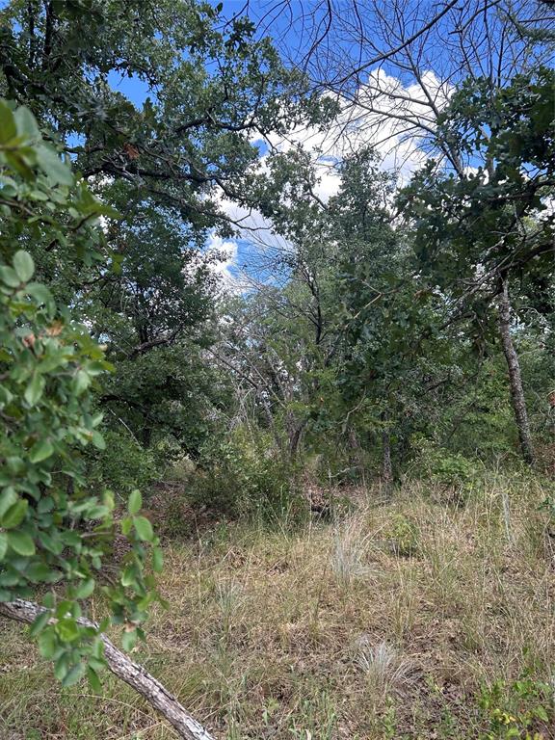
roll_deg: +0.9
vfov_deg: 67.3
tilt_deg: +9.0
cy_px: 370
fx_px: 556
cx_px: 278
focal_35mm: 26
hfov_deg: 53.1
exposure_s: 1/628
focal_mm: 5.7
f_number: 1.5
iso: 50
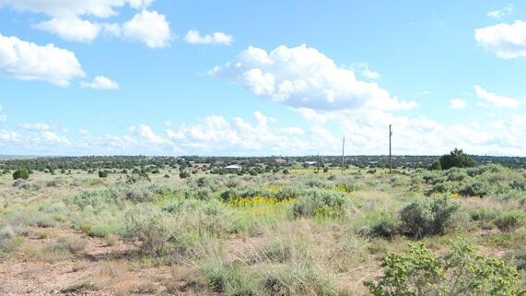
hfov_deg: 59.5
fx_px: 460
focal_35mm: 33
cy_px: 184
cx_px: 263
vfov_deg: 35.4
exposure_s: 1/250
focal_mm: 20
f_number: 8
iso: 100
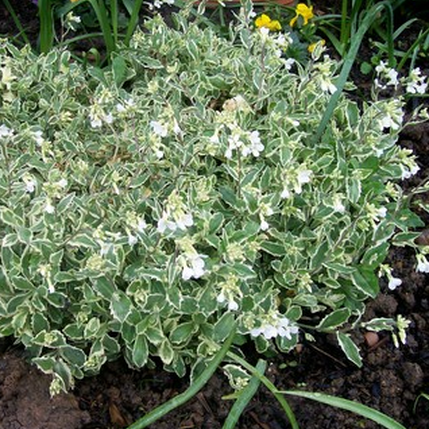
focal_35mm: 44
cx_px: 151
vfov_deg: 38.3
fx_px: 617
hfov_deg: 38.0
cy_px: 213
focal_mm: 6
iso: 80
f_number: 2.7
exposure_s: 1/215
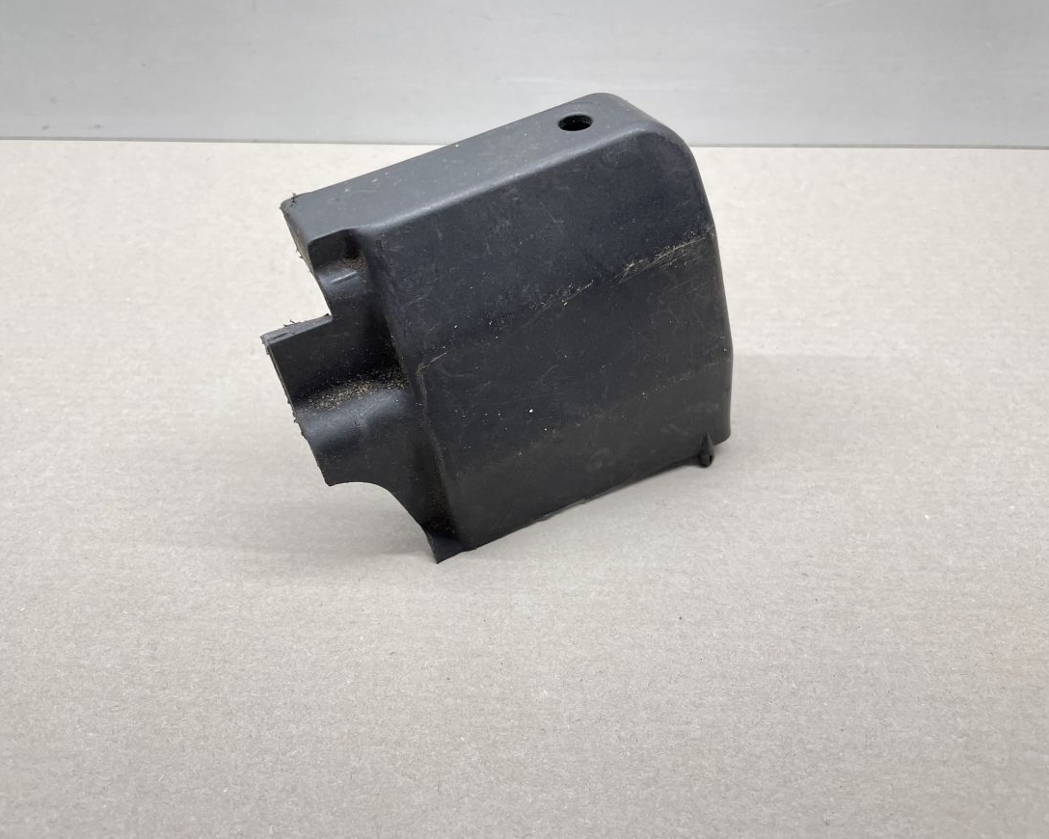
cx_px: 491
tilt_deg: -44.7
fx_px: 869
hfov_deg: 62.2
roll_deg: +1.5
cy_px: 412
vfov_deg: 51.5
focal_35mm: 28
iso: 80
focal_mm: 4.2
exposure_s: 1/100
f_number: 1.6
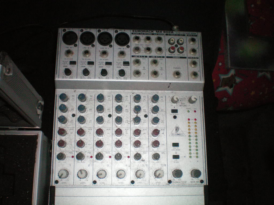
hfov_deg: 49.0
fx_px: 301
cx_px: 137
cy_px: 102
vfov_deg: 37.7
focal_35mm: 38
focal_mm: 6.3
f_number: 4.6
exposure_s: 1/60
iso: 400
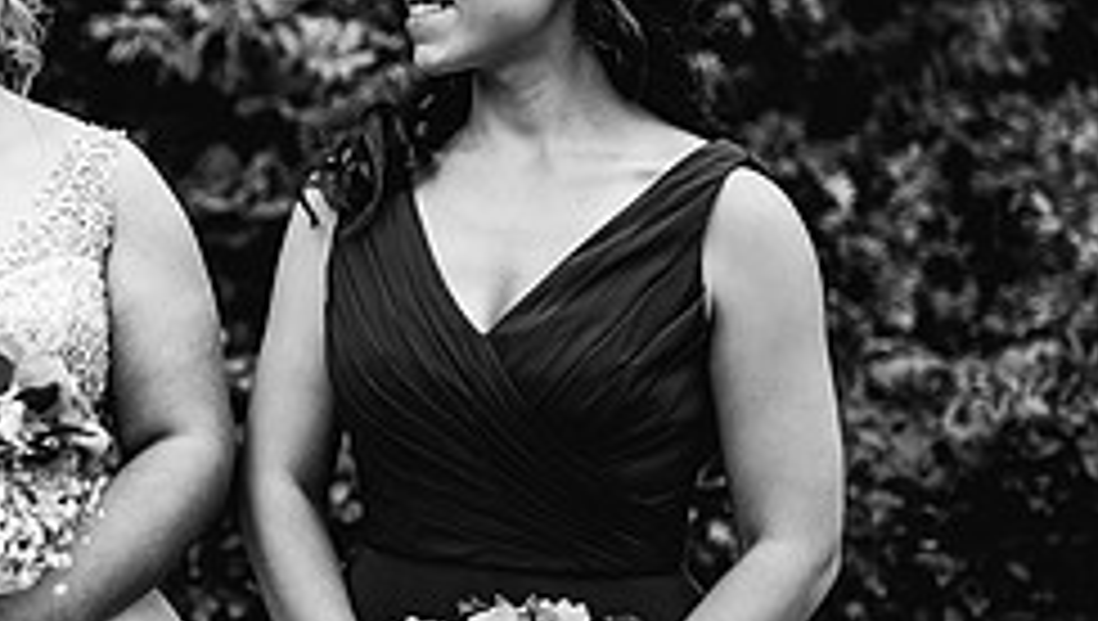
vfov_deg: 14.0
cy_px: 272
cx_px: -144
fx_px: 2536
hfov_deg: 22.8
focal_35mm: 87
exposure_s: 1/3200
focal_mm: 35
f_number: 1.4
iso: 100
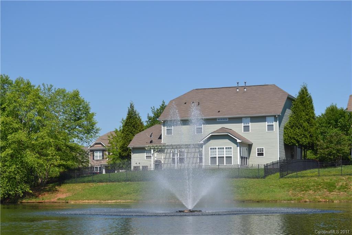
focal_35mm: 78
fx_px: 762
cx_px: 176
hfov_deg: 26.0
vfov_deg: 17.5
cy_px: 118
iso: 100
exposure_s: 1/320
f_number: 9
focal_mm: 52
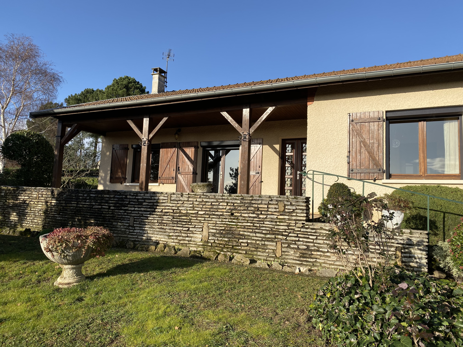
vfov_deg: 53.1
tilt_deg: +6.1
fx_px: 348
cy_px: 174
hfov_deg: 67.3
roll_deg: -3.7
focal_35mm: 26
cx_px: 232
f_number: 1.8
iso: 32
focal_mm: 4.25
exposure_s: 1/2070
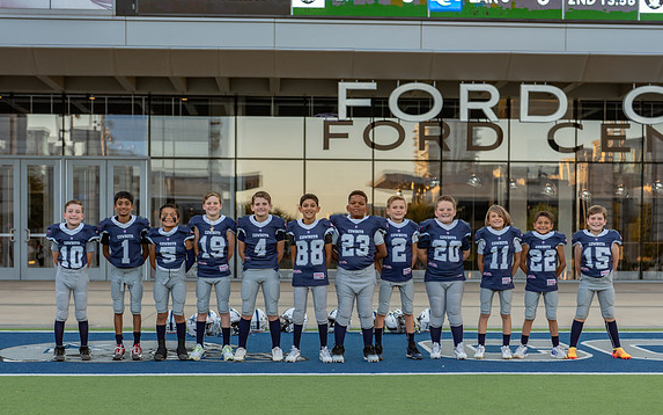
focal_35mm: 70
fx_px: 1265
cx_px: 340
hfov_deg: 29.4
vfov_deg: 18.5
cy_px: 280
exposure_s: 1/320
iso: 250
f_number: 2.5
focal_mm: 50
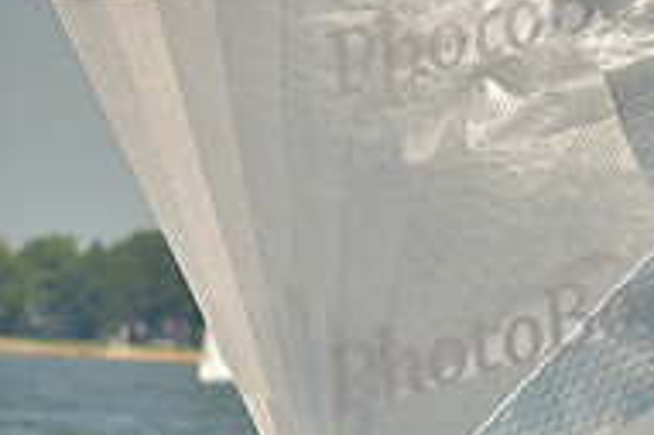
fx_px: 11036
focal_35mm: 608
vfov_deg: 2.3
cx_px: 990
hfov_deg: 3.4
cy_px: 454
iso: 200
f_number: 5.6
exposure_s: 1/1250
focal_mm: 200
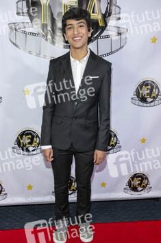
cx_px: 79
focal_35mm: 35
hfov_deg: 38.3
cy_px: 127
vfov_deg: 55.0
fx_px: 232
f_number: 5.6
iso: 800
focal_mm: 30.5
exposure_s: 1/200
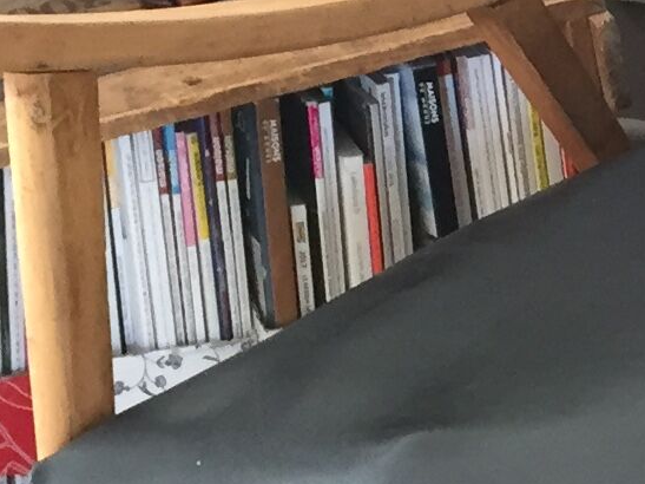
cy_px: 216
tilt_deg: -28.7
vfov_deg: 8.6
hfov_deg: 10.1
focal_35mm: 173
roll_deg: +1.2
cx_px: 1488
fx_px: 3223
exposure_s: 1/33
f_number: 2.2
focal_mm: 4.15
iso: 125
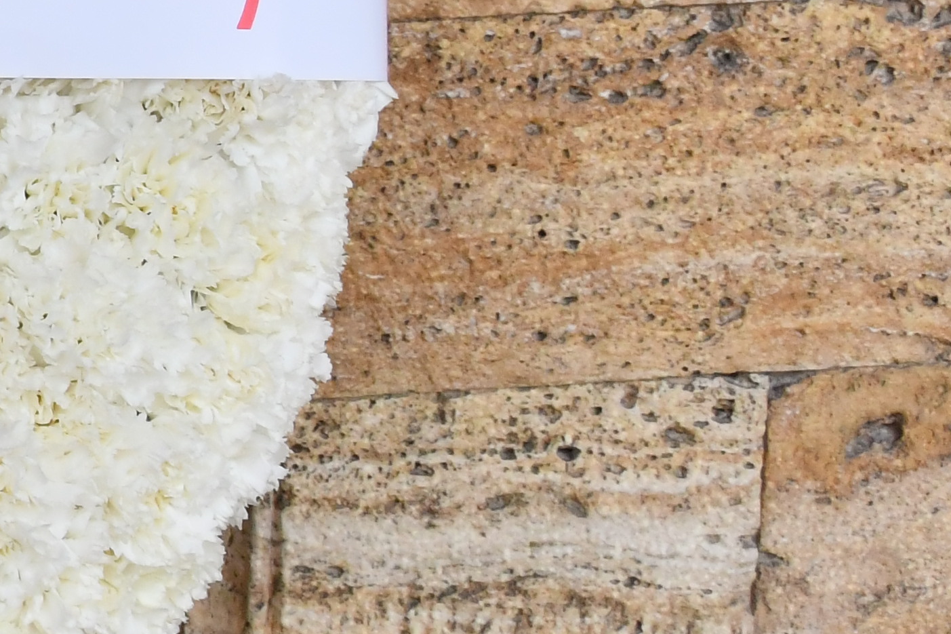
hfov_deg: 13.8
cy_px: -66
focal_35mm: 131
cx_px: -803
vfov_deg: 10.3
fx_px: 3460
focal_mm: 22
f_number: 11
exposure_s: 1/500
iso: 1000
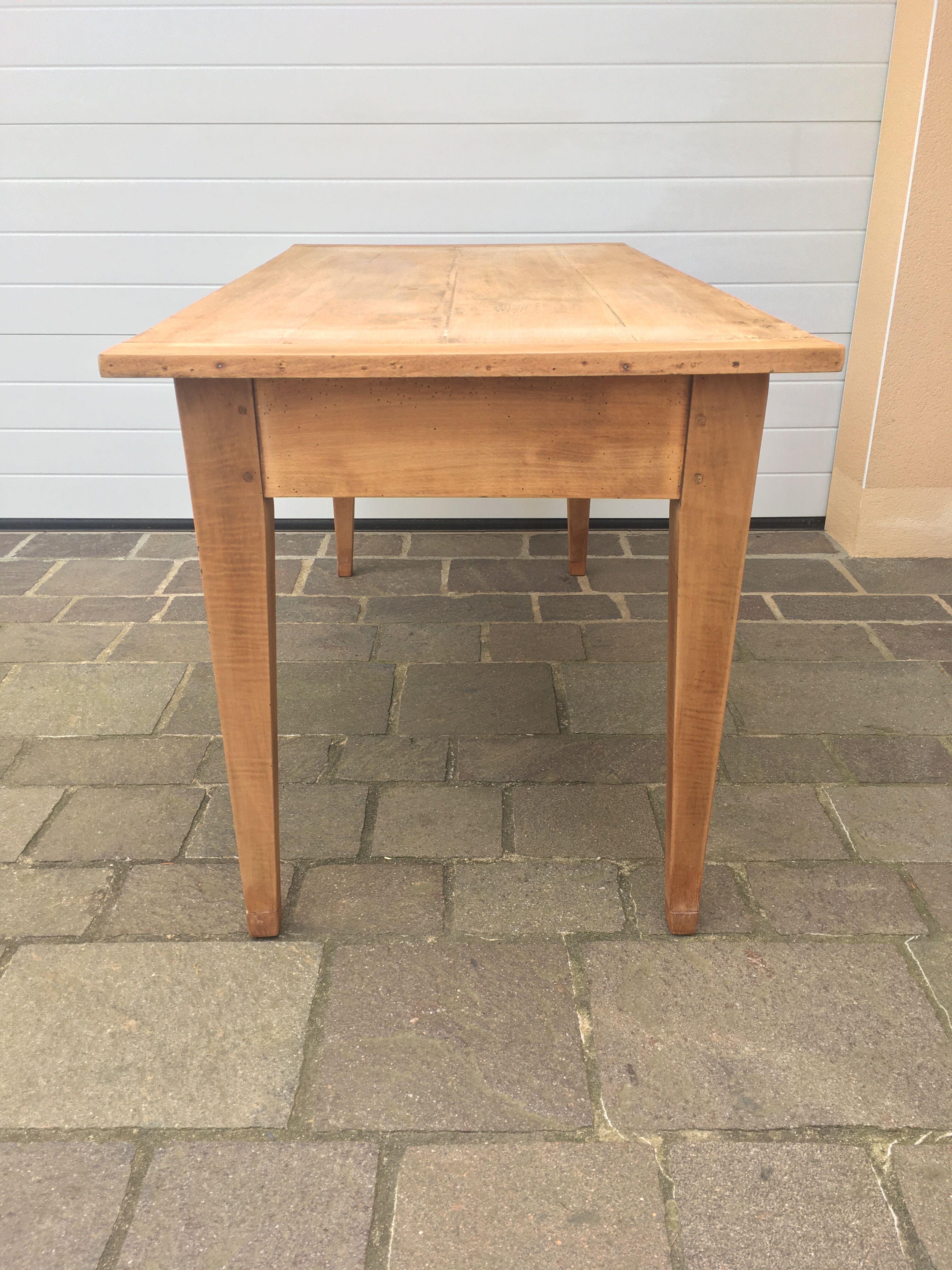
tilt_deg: -26.6
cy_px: 635
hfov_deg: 48.2
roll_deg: -0.4
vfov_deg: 61.7
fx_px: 1063
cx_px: 476
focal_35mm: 29
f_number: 2.2
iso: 25
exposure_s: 1/149
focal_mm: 4.15
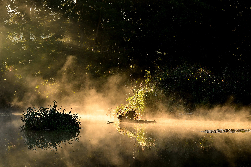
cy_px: 84
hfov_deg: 17.1
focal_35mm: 120
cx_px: 126
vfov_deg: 11.4
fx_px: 837
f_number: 8
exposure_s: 1/125
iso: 400
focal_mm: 120
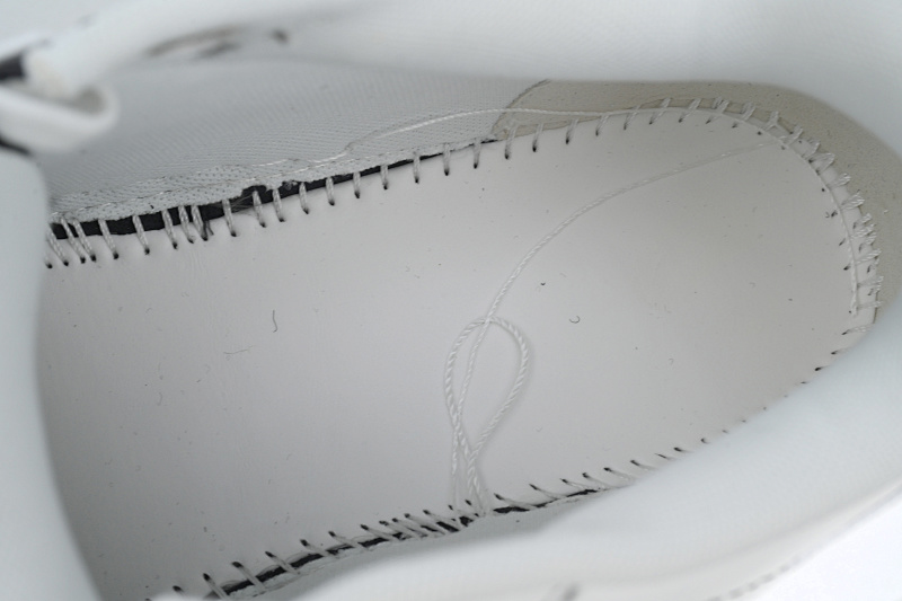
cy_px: 300
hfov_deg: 31.9
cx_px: 451
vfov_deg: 21.6
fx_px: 1578
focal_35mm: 63
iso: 800
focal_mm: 63
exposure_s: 1/125
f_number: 13
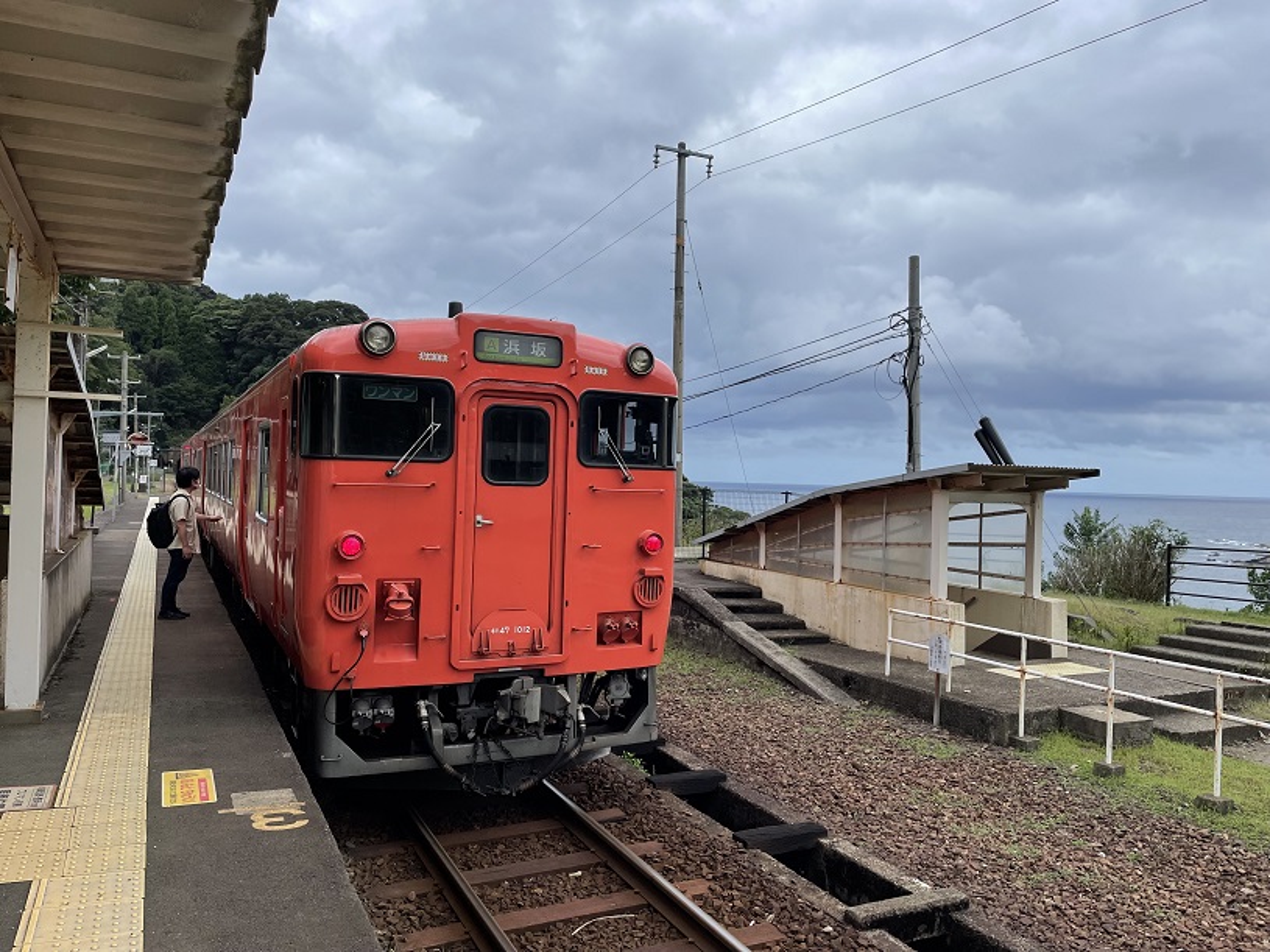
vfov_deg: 53.1
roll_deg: -0.9
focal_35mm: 26
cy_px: 476
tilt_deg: -0.2
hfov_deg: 67.3
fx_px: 954
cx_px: 635
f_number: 1.6
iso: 32
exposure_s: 1/2506
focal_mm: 4.2
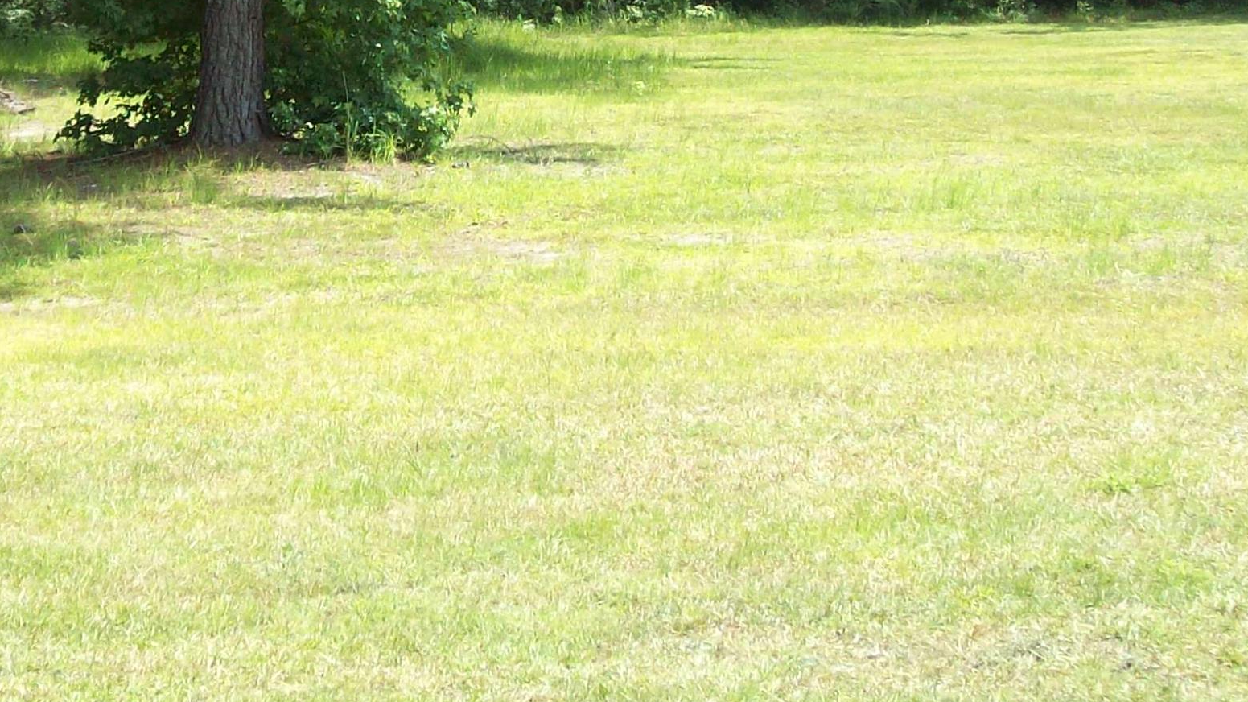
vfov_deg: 10.2
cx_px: 278
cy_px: -45
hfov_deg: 18.0
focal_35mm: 118
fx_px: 3904
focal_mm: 9.4
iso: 80
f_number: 3.4
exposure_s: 1/338
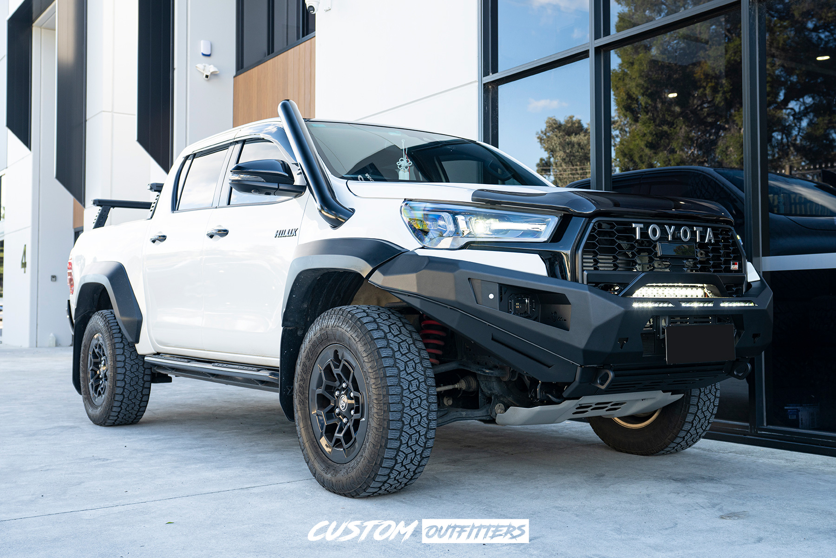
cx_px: 418
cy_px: 279
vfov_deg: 41.1
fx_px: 743
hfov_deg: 58.7
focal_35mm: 32
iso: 125
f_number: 4
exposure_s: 1/60
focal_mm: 32
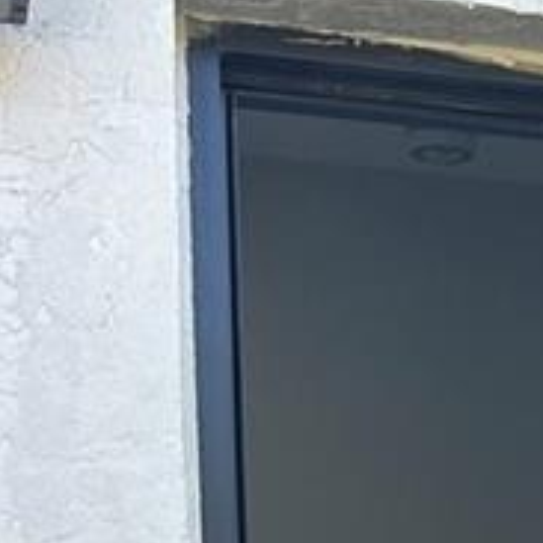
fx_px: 2680
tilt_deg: -2.6
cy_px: 1092
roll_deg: +0.0
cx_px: 997
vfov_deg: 10.6
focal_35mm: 151
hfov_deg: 10.8
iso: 50
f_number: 1.5
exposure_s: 1/581
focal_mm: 5.7
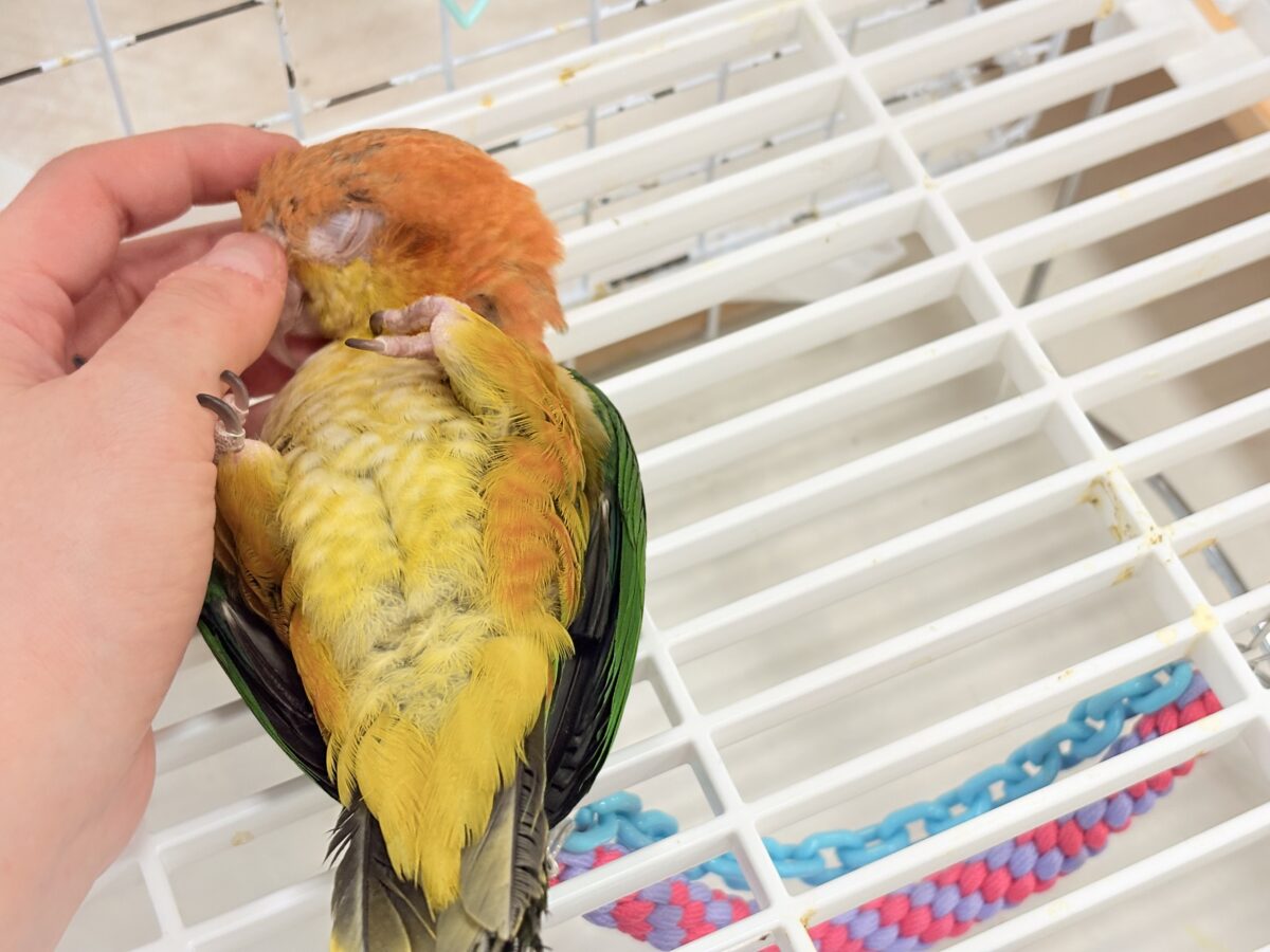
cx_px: 635
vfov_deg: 28.0
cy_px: 476
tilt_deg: -59.3
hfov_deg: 36.8
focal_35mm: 52
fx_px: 1908
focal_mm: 5.96
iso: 80
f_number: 1.6
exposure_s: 1/100
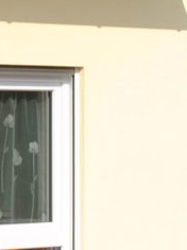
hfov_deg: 5.8
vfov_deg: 7.8
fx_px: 1817
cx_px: -114
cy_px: 18
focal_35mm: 252
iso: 100
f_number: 9
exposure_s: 1/320
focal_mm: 20
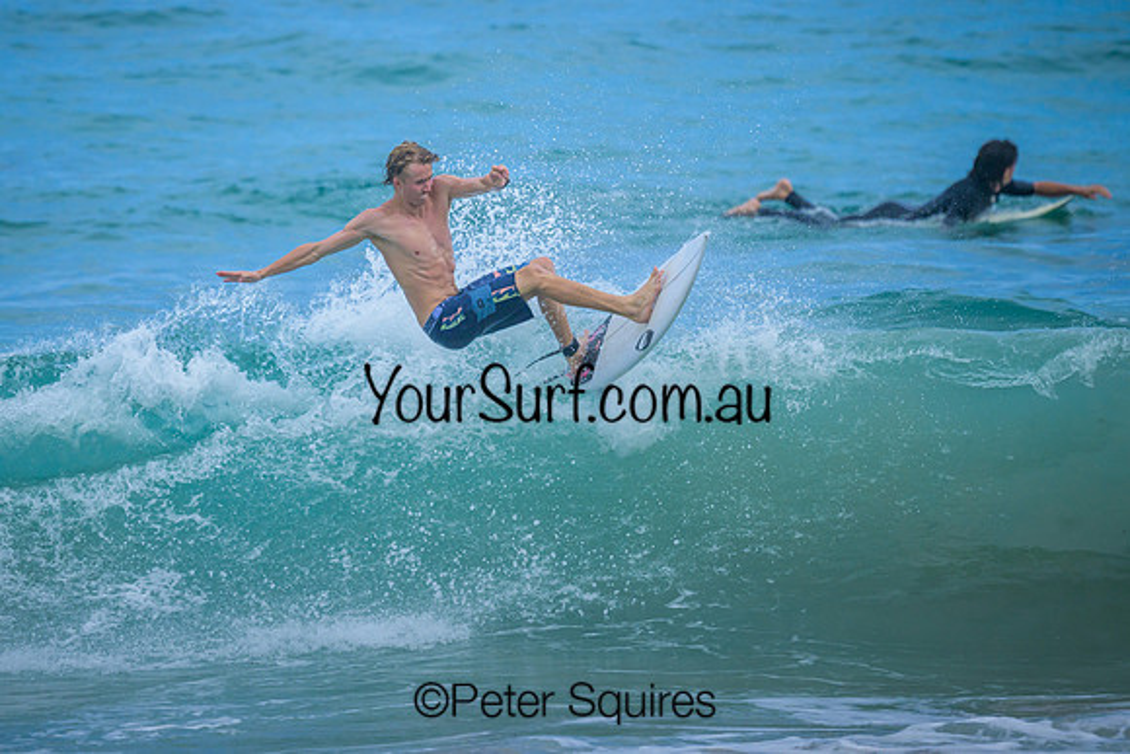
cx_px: 487
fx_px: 34505
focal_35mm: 1099
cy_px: 236
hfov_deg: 1.9
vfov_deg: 1.3
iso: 500
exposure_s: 1/3200
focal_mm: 800
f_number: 6.3
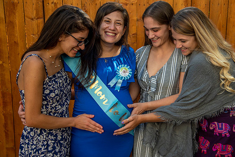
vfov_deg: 25.5
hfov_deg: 37.4
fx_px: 346
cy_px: 83
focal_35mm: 53
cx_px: 134
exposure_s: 1/320
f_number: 4
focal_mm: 46
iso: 125
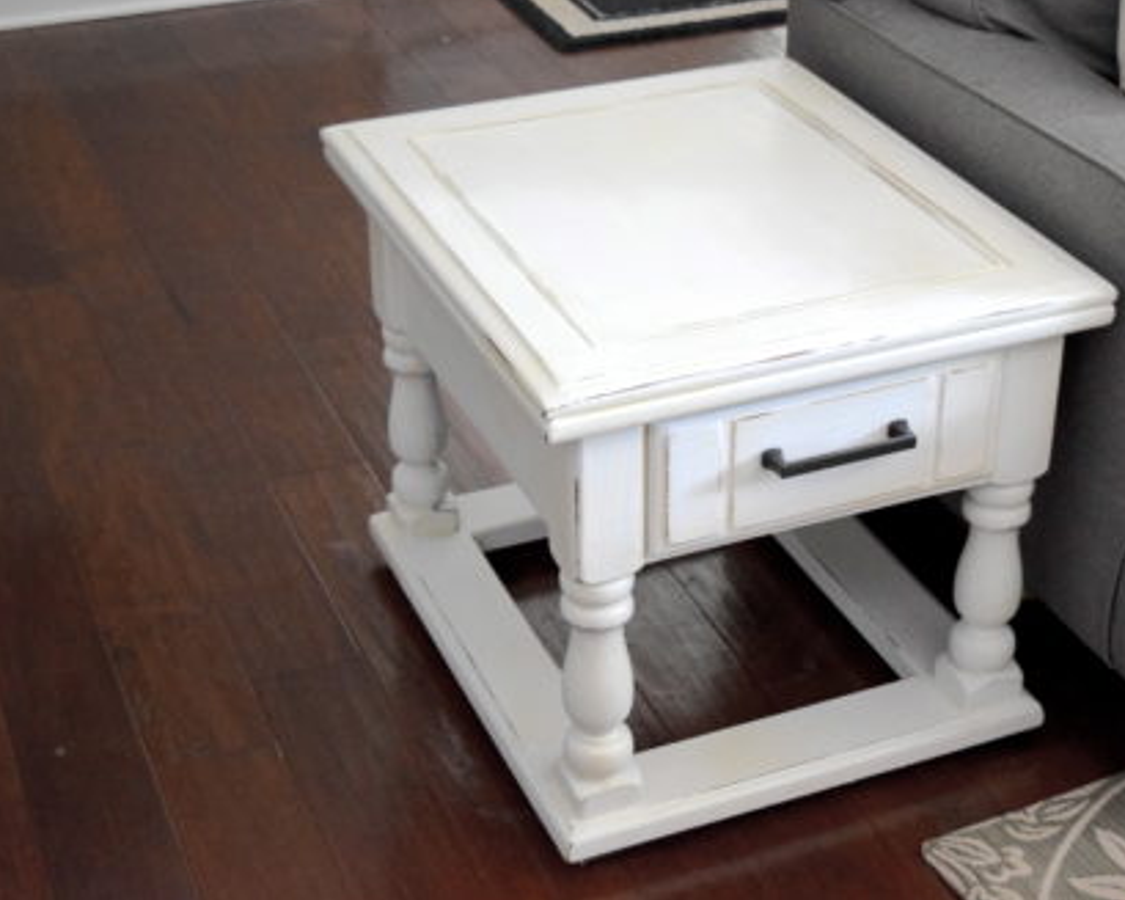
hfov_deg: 30.5
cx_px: 633
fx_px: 2064
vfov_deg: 24.6
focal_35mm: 62
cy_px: 444
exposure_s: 1/60
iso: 3200
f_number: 4.8
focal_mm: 36
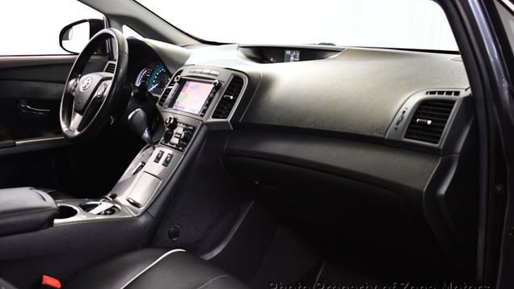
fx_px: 532
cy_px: 131
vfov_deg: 30.4
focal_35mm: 39
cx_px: 258
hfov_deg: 51.6
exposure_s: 1/100
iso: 3200
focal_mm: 25
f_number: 4
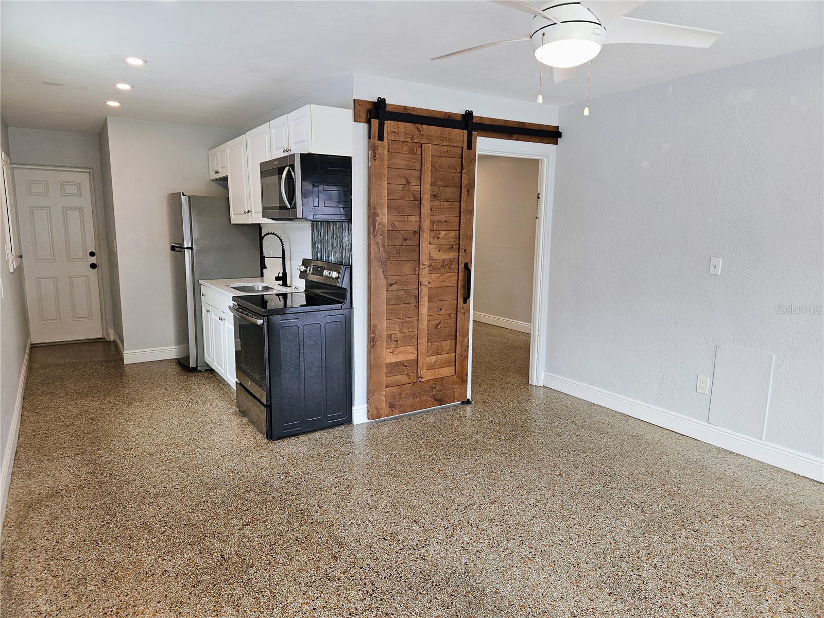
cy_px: 309
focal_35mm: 23
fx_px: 547
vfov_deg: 58.9
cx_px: 412
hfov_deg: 73.9
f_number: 1.8
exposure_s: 1/60
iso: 32
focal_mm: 5.4
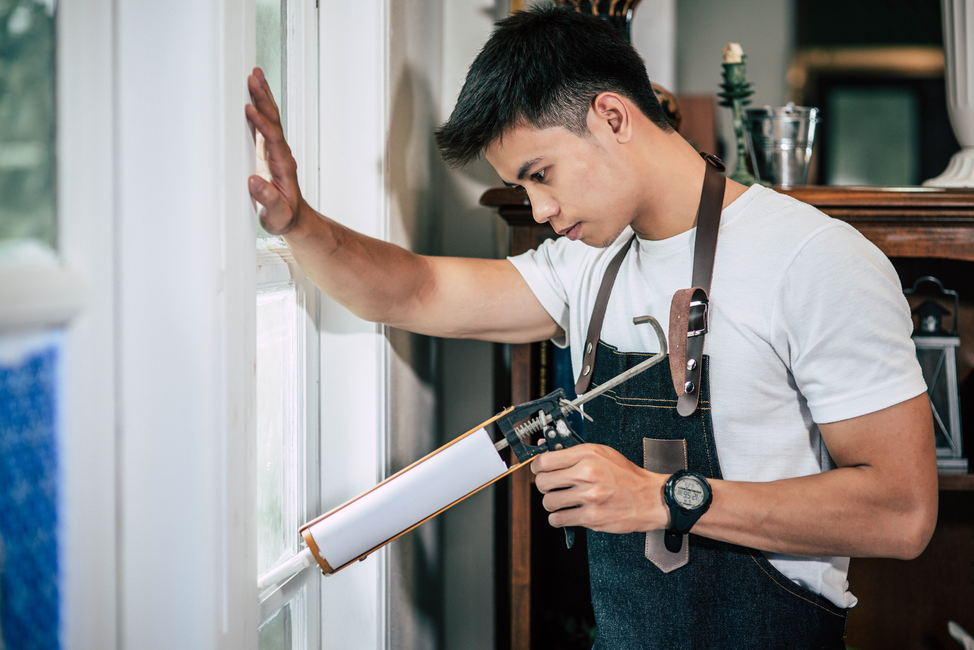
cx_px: 487
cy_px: 325
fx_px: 2300
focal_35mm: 85
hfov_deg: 23.9
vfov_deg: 16.1
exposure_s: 1/160
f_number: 2
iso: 400
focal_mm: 85
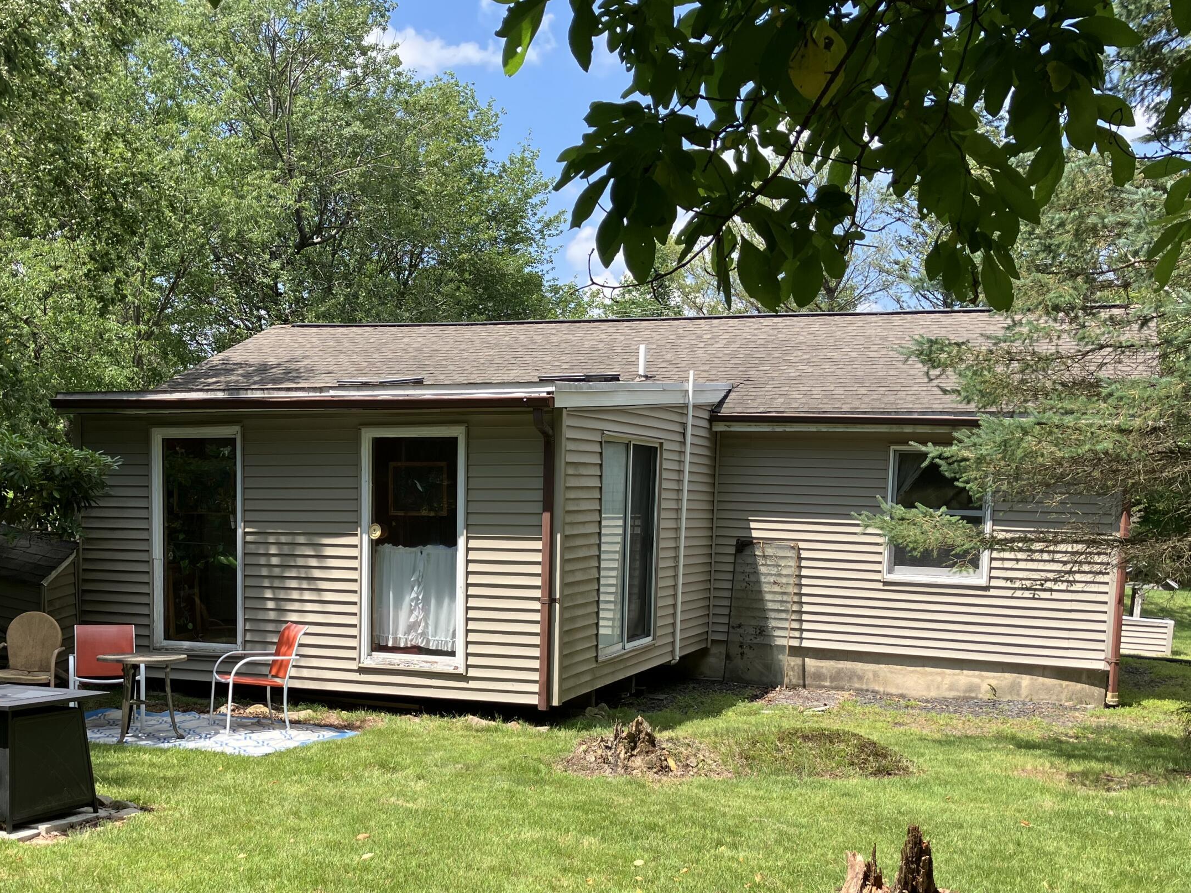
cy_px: 596
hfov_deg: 47.6
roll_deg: -1.2
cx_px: 482
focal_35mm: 39
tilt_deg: -3.9
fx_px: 1342
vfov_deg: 36.4
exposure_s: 1/852
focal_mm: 3.99
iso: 32
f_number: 1.8
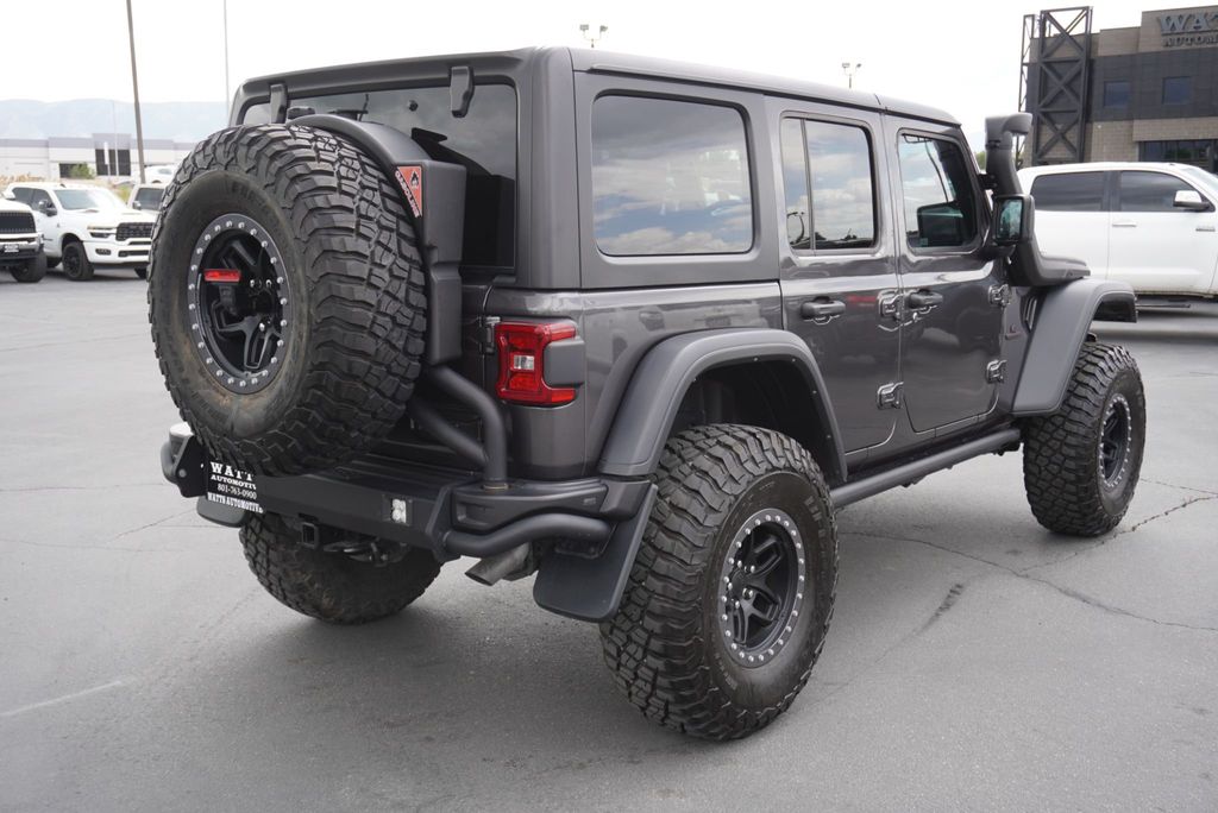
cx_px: 609
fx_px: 1269
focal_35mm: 38
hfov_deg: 51.3
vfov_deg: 35.5
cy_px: 406
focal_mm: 25
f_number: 5.6
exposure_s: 1/100
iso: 100
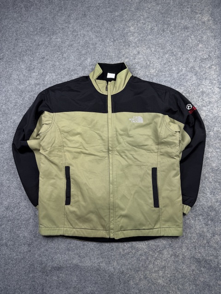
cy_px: 147
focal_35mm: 24
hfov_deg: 56.8
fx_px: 204
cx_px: 110
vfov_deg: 71.6
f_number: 1.78
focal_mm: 6.76
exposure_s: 1/157
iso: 64
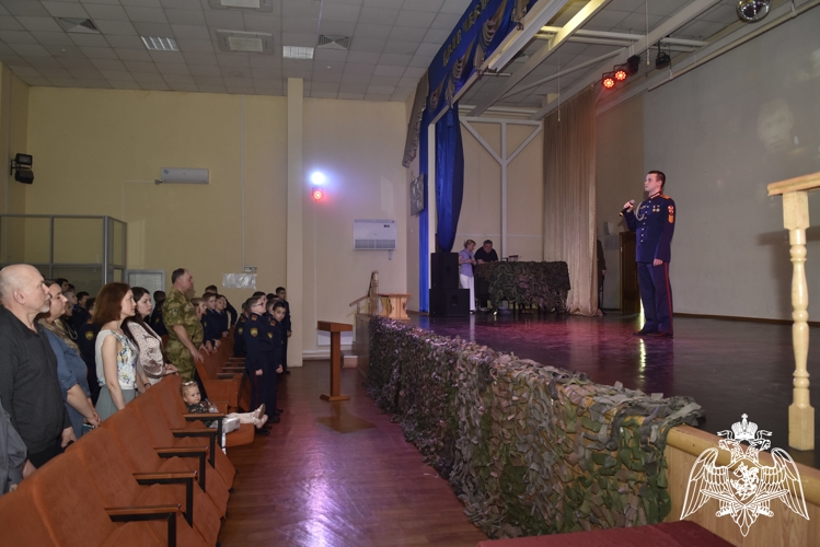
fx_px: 581
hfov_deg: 70.4
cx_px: 410
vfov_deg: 50.4
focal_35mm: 26
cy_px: 274
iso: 640
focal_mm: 17
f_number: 3.5
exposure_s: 1/125
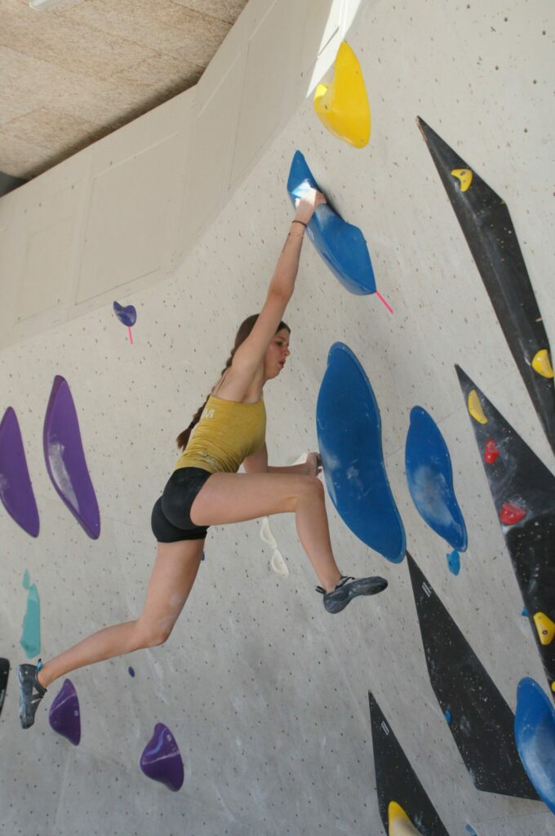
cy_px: 418
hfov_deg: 13.0
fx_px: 2435
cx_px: 278
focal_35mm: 105
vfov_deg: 19.5
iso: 640
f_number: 4
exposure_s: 1/2000
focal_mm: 70
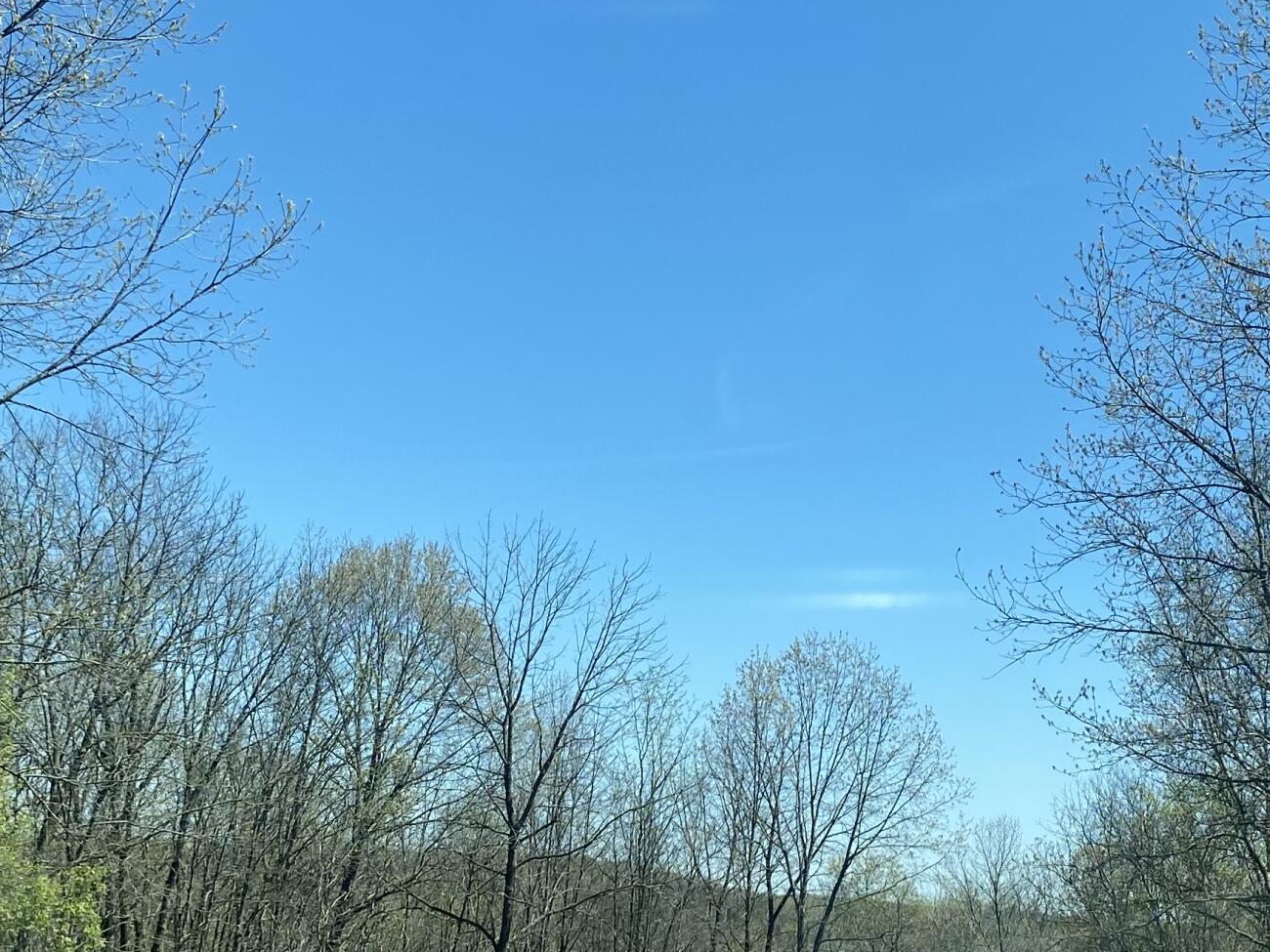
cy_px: 618
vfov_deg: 24.3
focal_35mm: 60
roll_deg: -4.9
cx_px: 739
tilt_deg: +7.1
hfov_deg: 32.1
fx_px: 2201
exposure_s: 1/1838
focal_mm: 4.25
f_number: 1.8
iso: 32
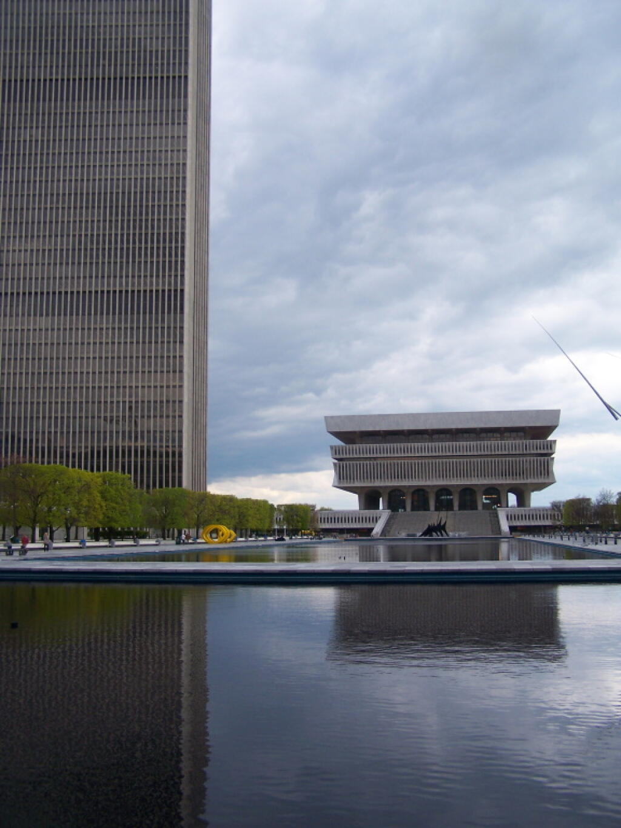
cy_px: 414
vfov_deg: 49.0
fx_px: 909
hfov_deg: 37.7
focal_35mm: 38
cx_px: 310
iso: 80
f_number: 2.8
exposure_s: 1/500
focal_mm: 6.3
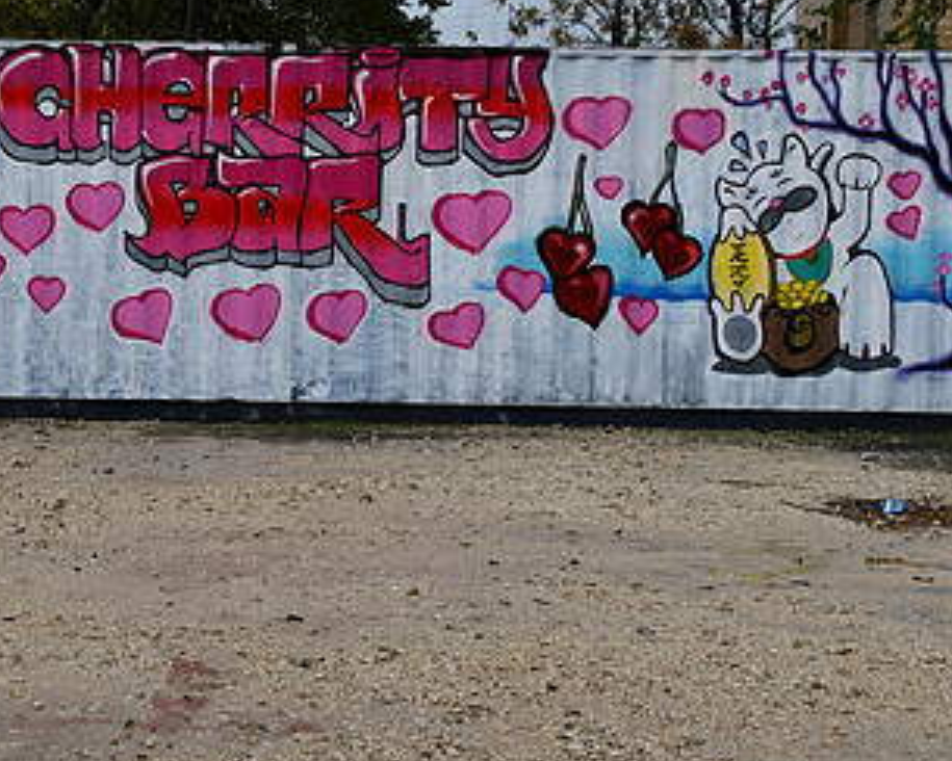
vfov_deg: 20.4
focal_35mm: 75
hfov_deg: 25.2
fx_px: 2113
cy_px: 254
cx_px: 265
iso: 320
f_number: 5.6
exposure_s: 1/250
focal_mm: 28
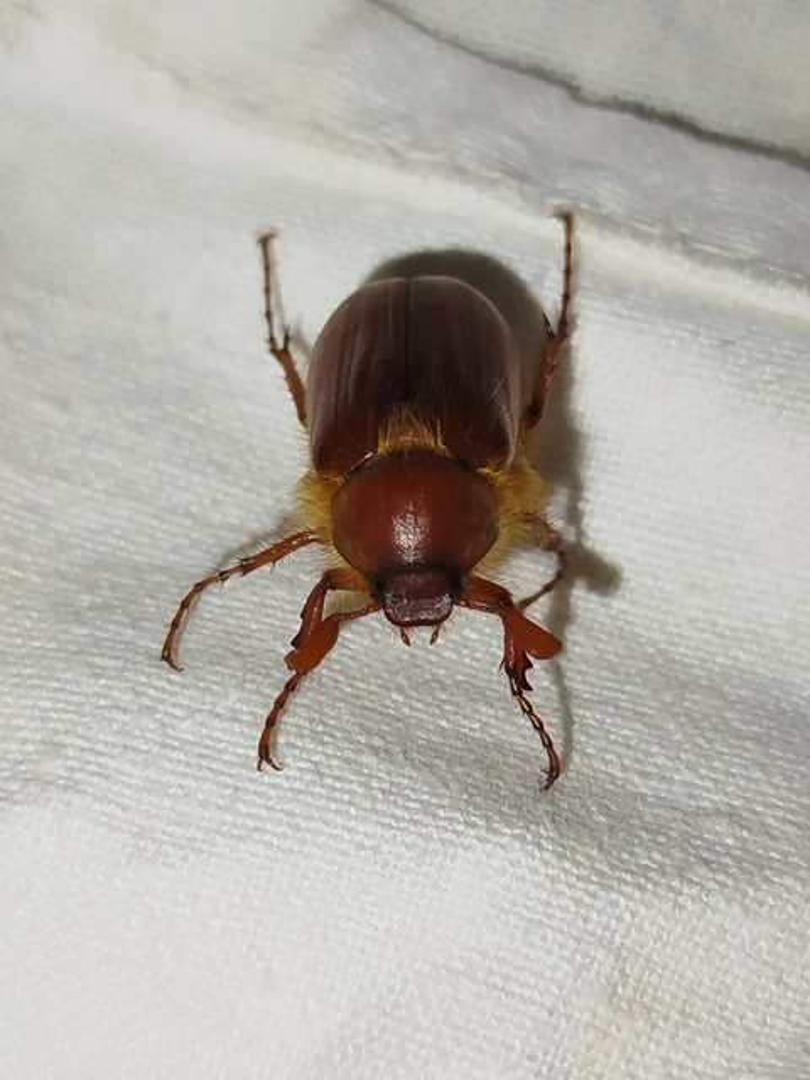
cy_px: 540
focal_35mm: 72
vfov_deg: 27.0
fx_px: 2246
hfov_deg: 20.4
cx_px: 405
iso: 100
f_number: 1.7
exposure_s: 1/100
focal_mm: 5.31
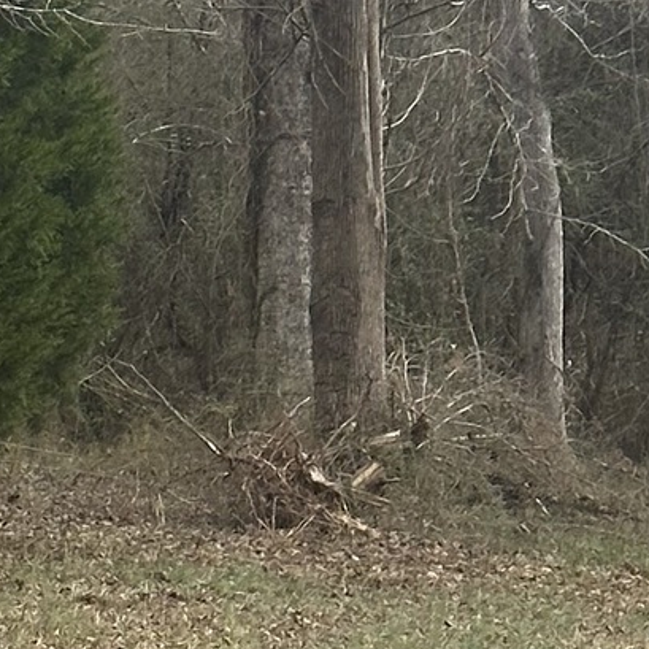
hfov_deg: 7.1
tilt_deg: +4.2
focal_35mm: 239
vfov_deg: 7.2
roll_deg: +1.9
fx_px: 5070
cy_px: -394
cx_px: -479
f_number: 1.78
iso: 64
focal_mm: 6.86
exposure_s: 1/1590
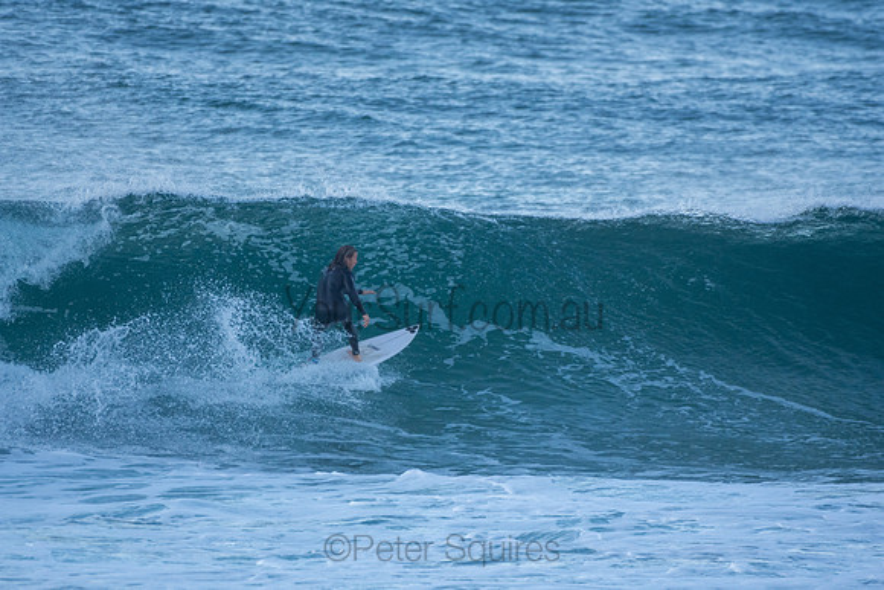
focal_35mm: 750
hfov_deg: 2.7
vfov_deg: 1.8
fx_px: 18420
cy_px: 295
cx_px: 442
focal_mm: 500
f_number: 5.6
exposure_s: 1/1250
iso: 1000
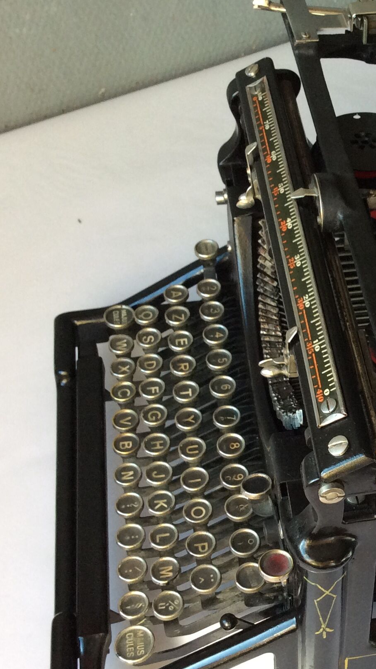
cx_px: 378
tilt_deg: -49.1
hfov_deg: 20.7
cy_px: 362
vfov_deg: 37.2
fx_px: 993
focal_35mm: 56
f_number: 2.4
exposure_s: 1/100
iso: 64
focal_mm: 3.3
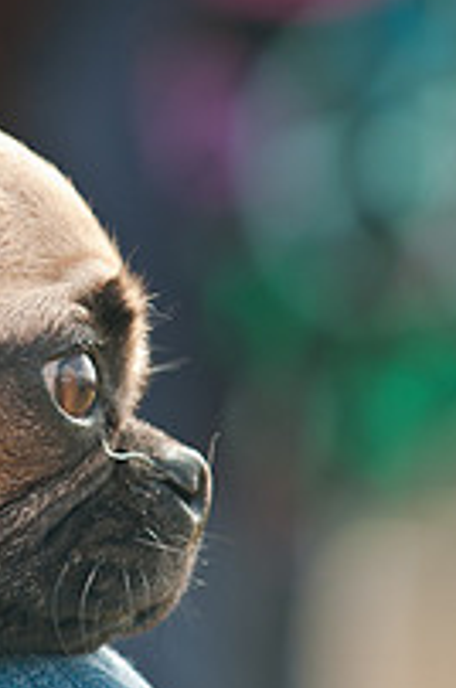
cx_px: 36
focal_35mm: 669
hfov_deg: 2.0
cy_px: 303
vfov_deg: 3.1
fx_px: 12754
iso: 200
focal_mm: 200
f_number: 5
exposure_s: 1/250
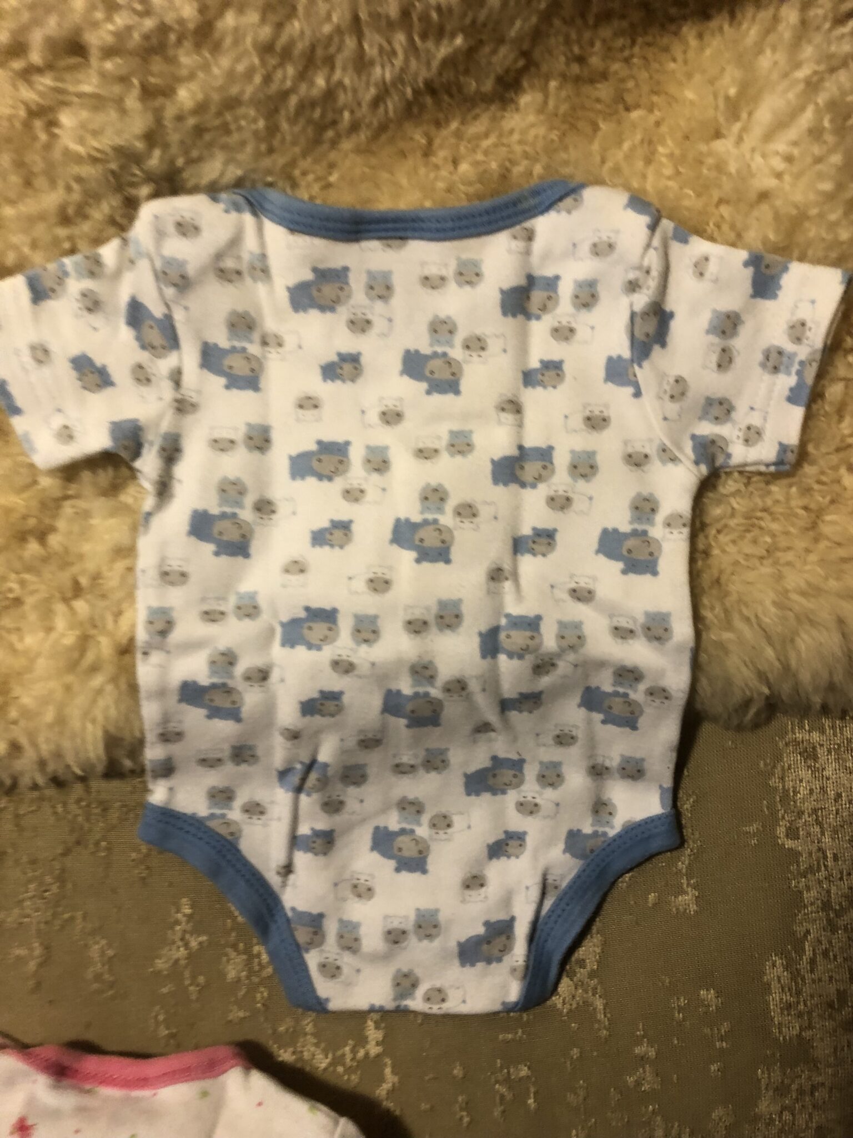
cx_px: 426
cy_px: 569
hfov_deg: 49.7
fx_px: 920
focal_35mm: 28
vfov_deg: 63.4
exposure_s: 1/15
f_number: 1.8
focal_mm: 3.99
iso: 50
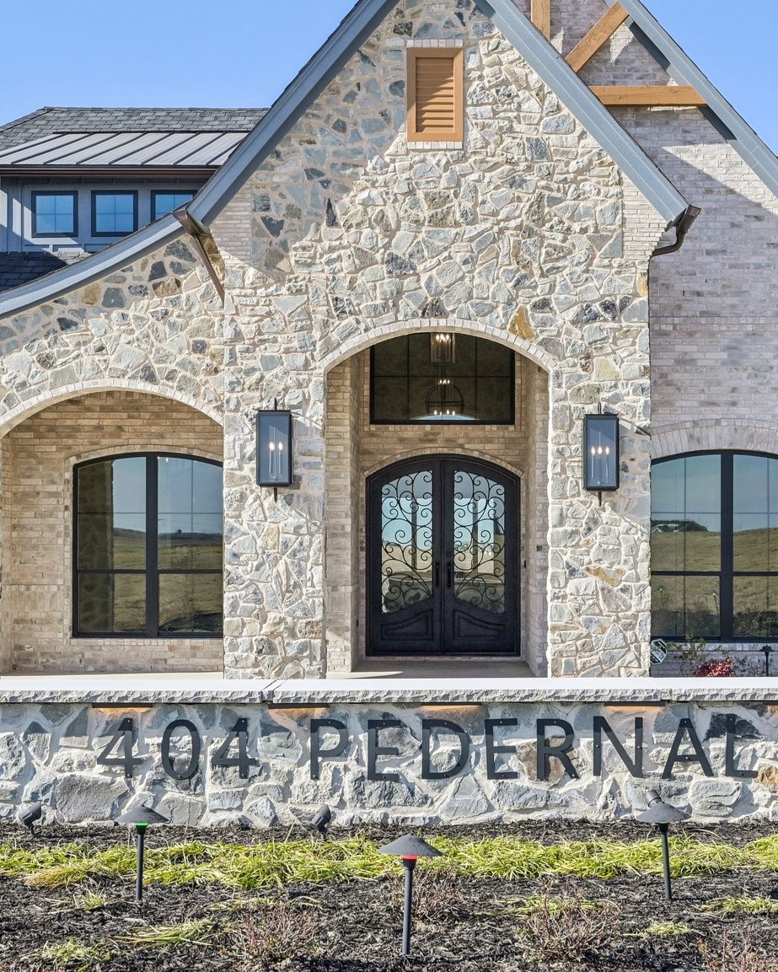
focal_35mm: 50
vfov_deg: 37.3
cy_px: 456
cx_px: 445
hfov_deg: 30.2
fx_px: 1439
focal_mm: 30
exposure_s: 1/1000
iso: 400
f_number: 8
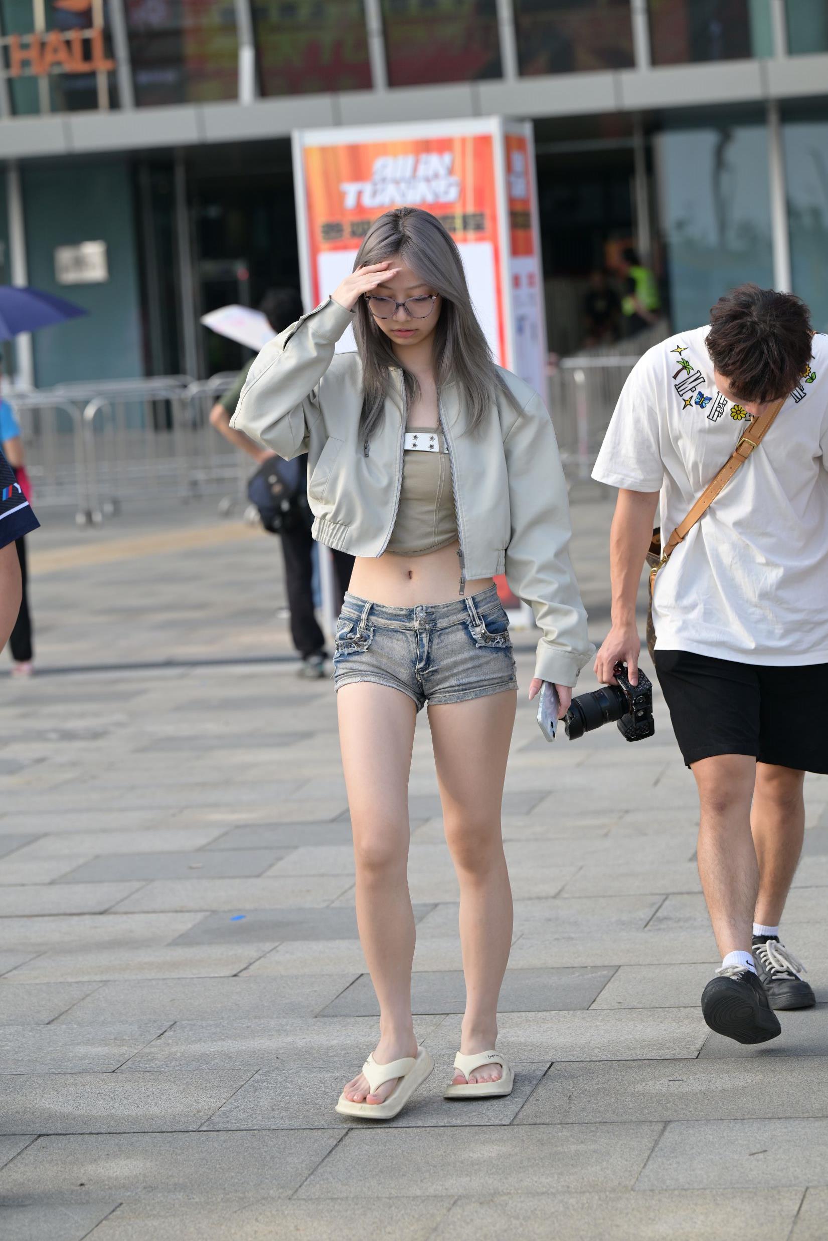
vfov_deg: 17.1
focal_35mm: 120
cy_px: 620
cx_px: 414
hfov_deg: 11.4
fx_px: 4139
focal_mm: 120
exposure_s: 1/640
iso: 320
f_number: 4.5
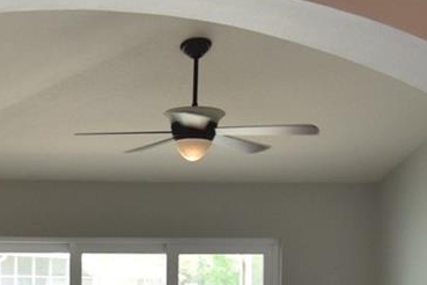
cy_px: 309
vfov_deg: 20.0
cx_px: 41
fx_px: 771
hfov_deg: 29.6
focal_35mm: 65
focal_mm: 10
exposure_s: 1/180
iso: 800
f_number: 3.5
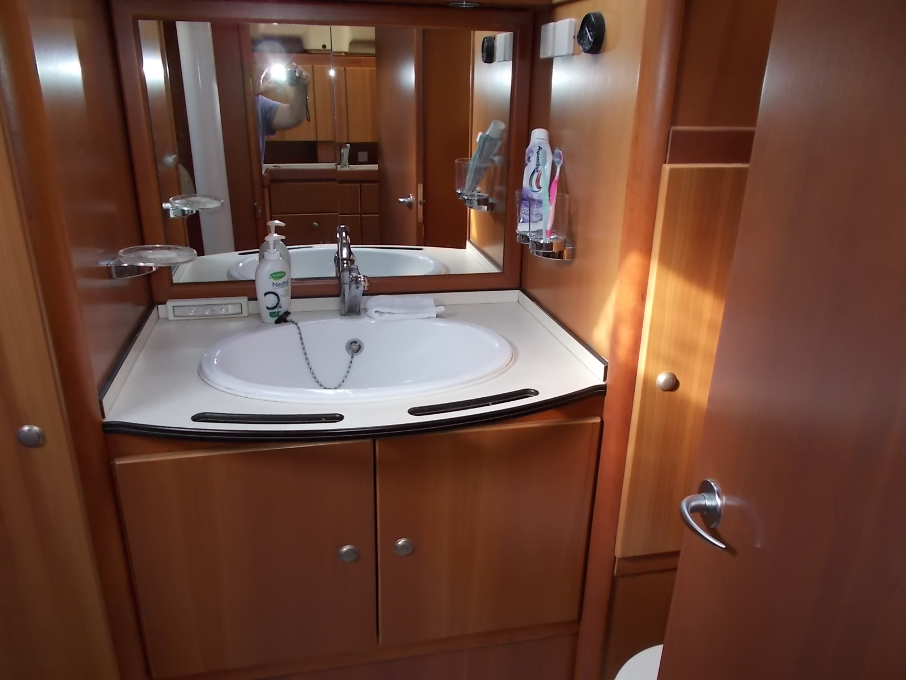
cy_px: 340
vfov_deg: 53.1
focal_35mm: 26
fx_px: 680
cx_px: 453
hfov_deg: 67.3
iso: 200
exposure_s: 1/25
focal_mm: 4.6
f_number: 3.2
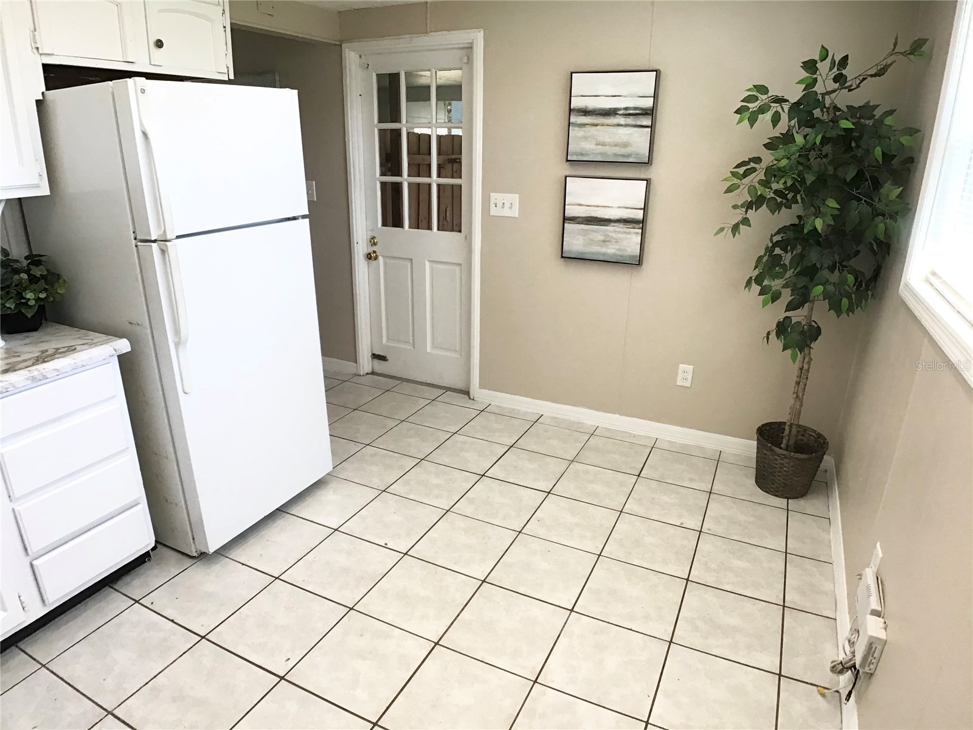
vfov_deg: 45.4
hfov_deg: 58.4
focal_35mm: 31
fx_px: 871
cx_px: 486
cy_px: 365
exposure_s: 1/30
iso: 25
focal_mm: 3.3
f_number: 2.4
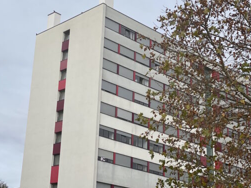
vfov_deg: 21.3
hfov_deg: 28.0
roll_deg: -2.9
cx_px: 86
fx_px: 500
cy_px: 89
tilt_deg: +17.8
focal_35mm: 69
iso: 20
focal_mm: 6
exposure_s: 1/1410
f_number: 2
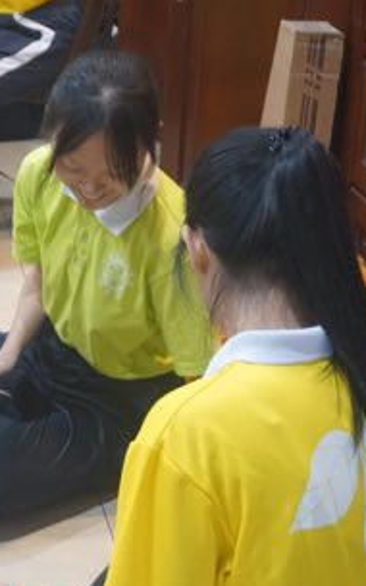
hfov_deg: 14.7
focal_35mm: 87
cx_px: -37
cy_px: 305
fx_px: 1388
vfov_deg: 23.8
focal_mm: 36
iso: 3200
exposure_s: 1/40
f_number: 5.6
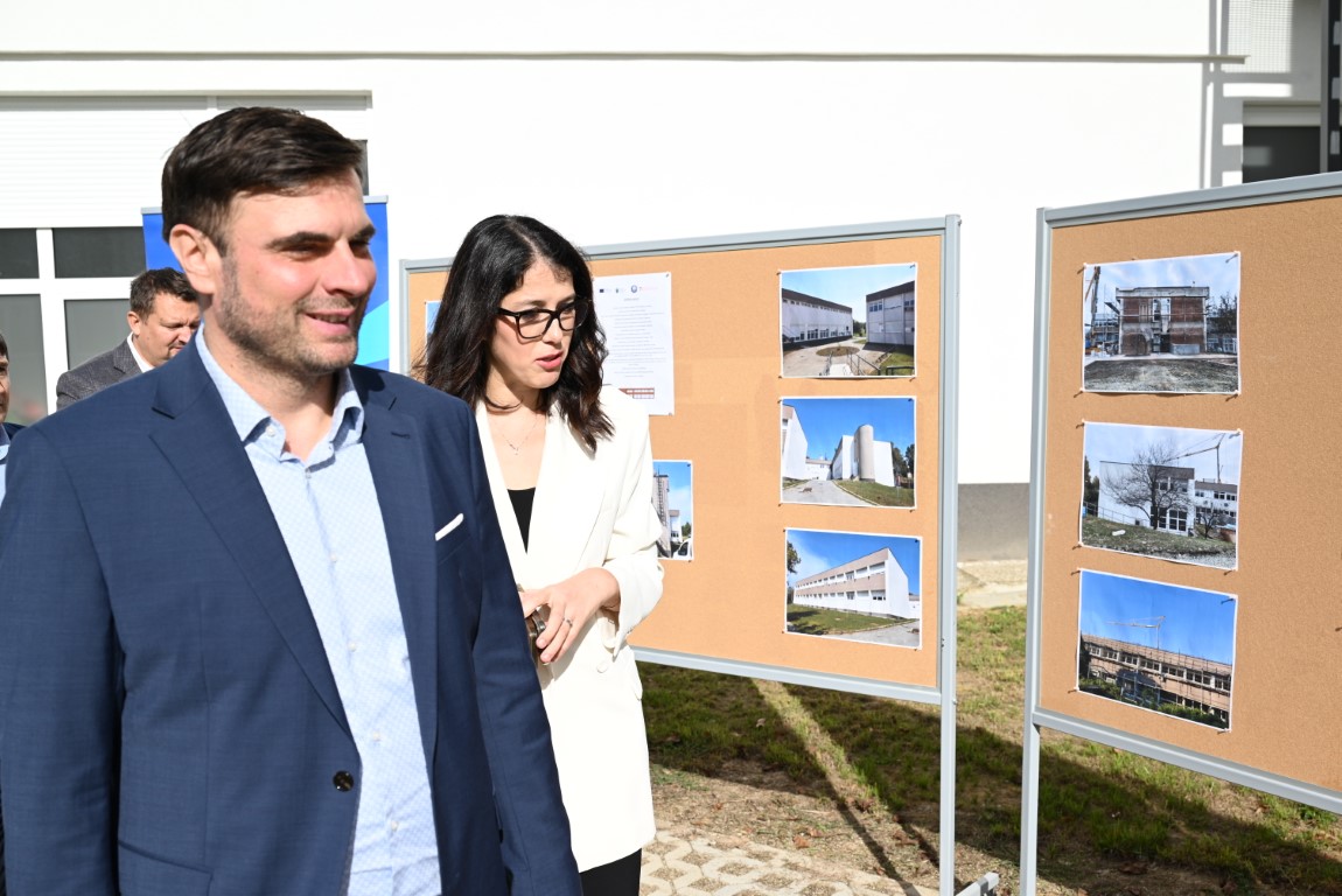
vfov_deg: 37.9
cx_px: 671
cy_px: 448
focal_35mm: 35
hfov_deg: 54.4
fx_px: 1305
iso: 100
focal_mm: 35
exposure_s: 1/400
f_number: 6.3
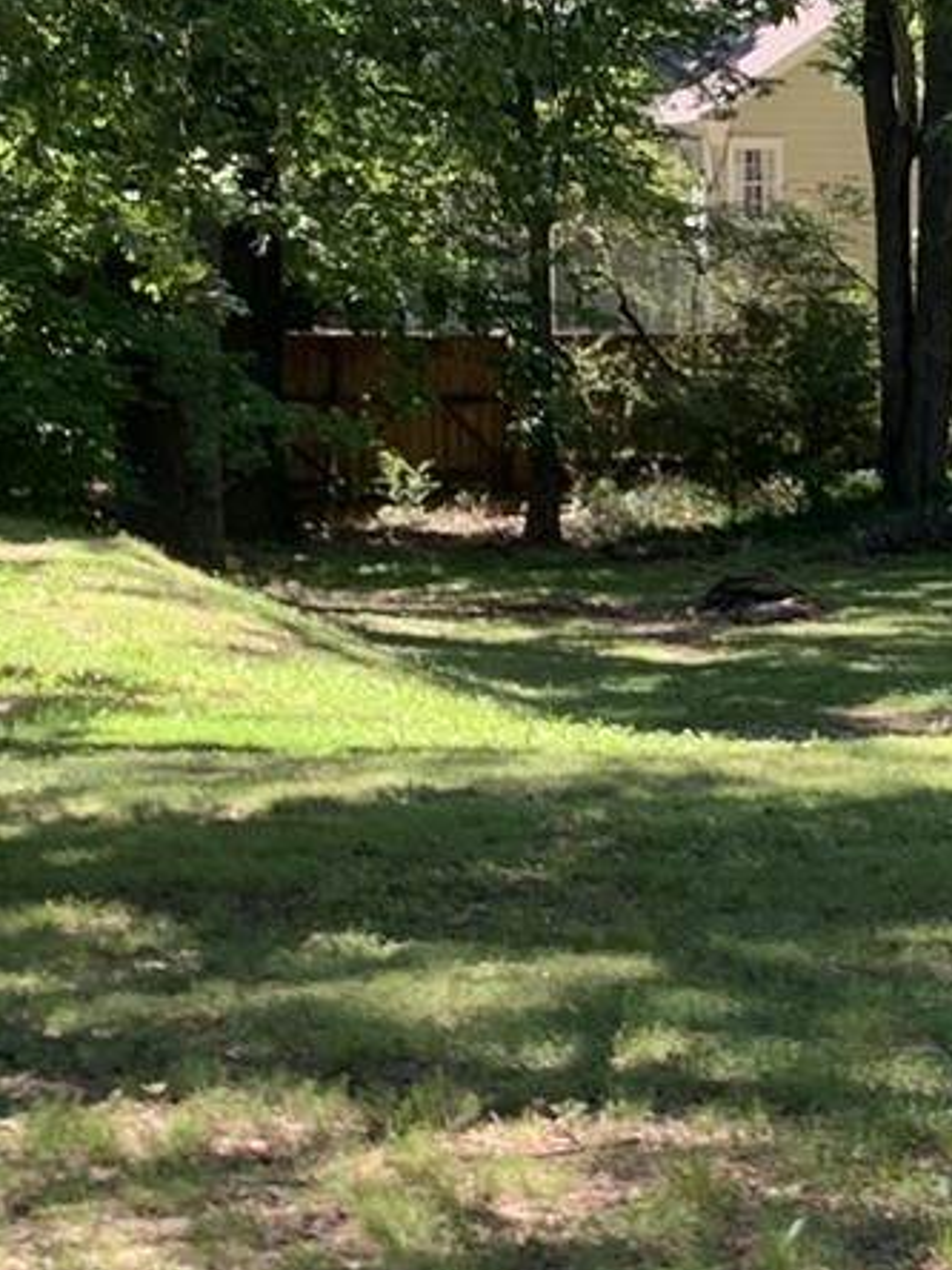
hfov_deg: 12.0
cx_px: 1232
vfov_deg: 16.4
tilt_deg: -3.1
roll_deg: -0.6
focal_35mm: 120
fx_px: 4400
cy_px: 629
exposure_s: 1/221
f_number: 1.8
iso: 25
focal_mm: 4.25
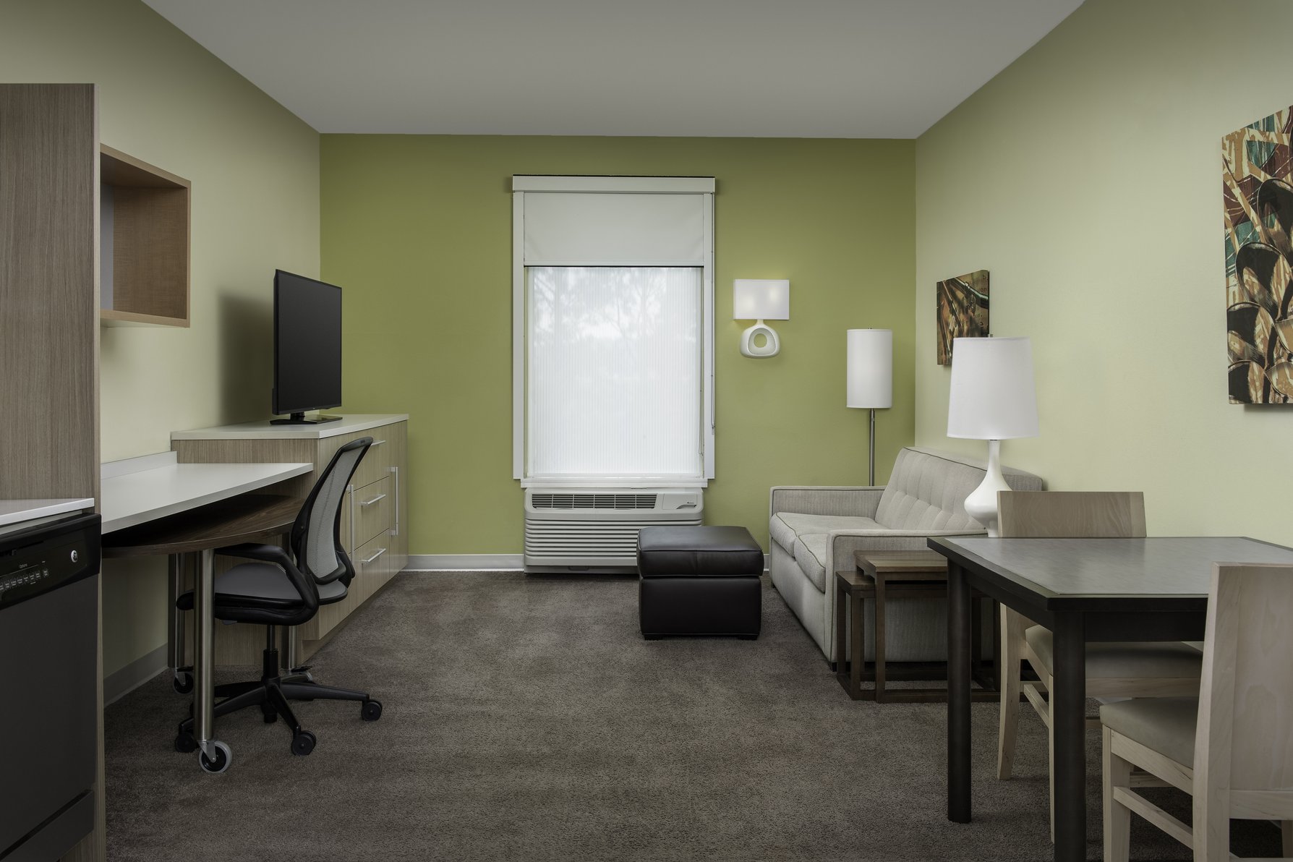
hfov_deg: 58.7
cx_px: 646
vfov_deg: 41.1
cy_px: 431
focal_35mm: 32
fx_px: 1149
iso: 400
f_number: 11
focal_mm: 32
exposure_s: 1/160
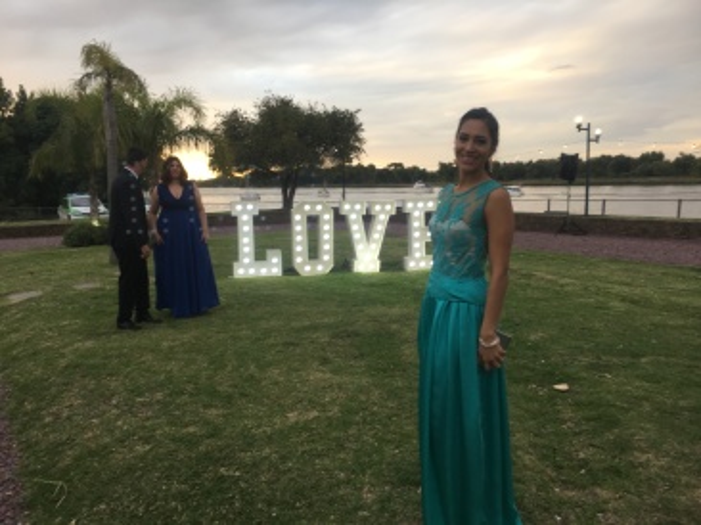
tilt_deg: -7.4
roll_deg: +1.0
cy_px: 262
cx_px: 350
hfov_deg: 61.7
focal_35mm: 29
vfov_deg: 48.2
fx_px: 587
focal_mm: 4.15
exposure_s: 1/50
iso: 32
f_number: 2.2
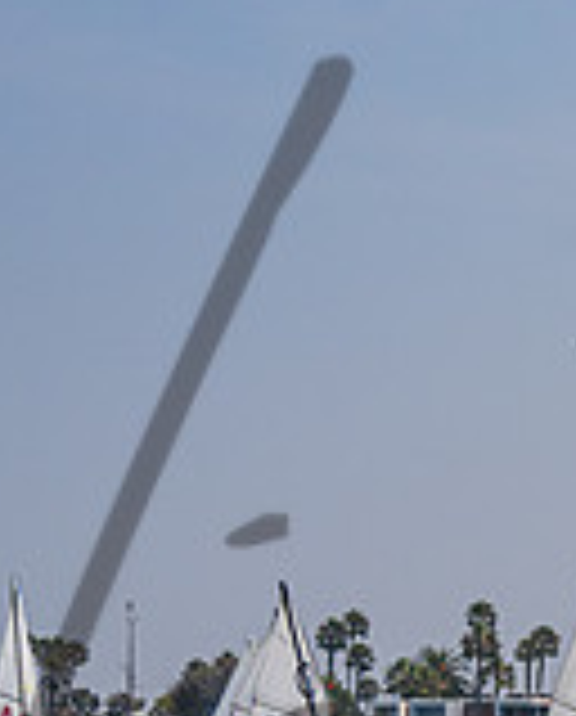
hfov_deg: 6.2
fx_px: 5243
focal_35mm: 247
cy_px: 771
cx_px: 1020
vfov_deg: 7.8
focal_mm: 66
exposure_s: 1/3200
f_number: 6
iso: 320
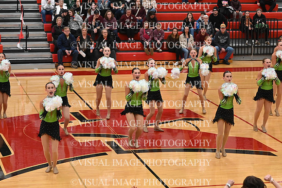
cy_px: 94
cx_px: 141
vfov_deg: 13.0
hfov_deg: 19.5
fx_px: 823
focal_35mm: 105
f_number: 4
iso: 8000
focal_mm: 70
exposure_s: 1/400
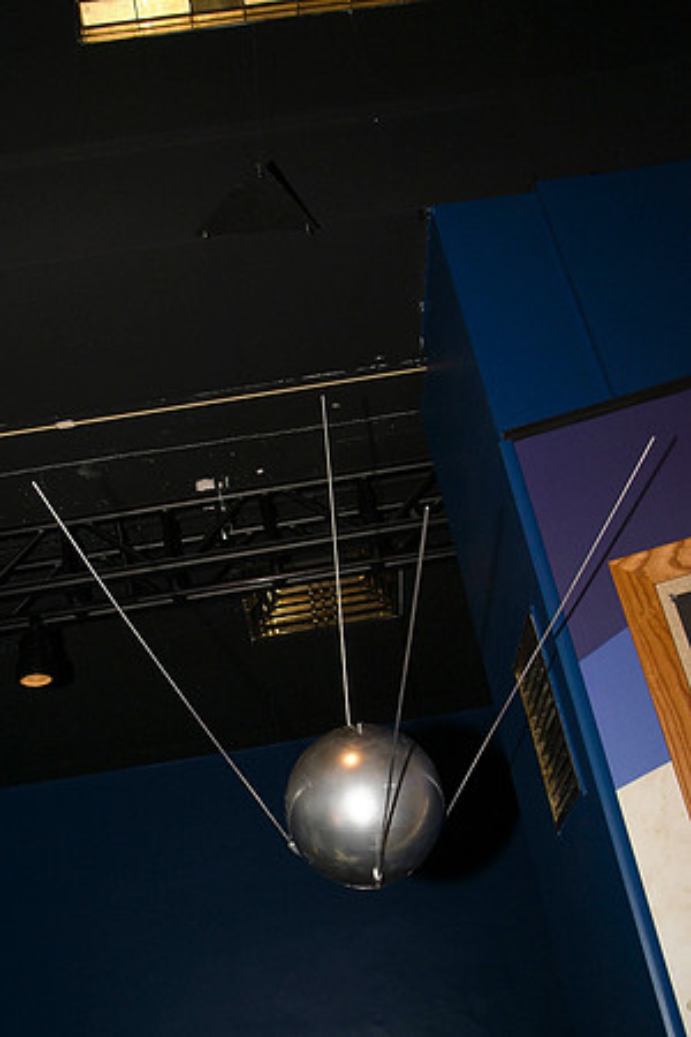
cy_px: 518
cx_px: 346
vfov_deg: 49.6
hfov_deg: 34.2
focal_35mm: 39
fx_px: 1123
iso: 800
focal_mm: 26
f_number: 9.5
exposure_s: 1/45
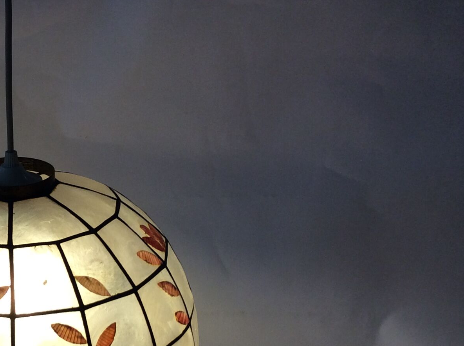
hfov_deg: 26.3
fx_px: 937
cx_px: -5
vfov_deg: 20.8
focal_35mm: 70
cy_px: 252
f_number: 2.4
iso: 40
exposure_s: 1/50
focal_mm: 3.3
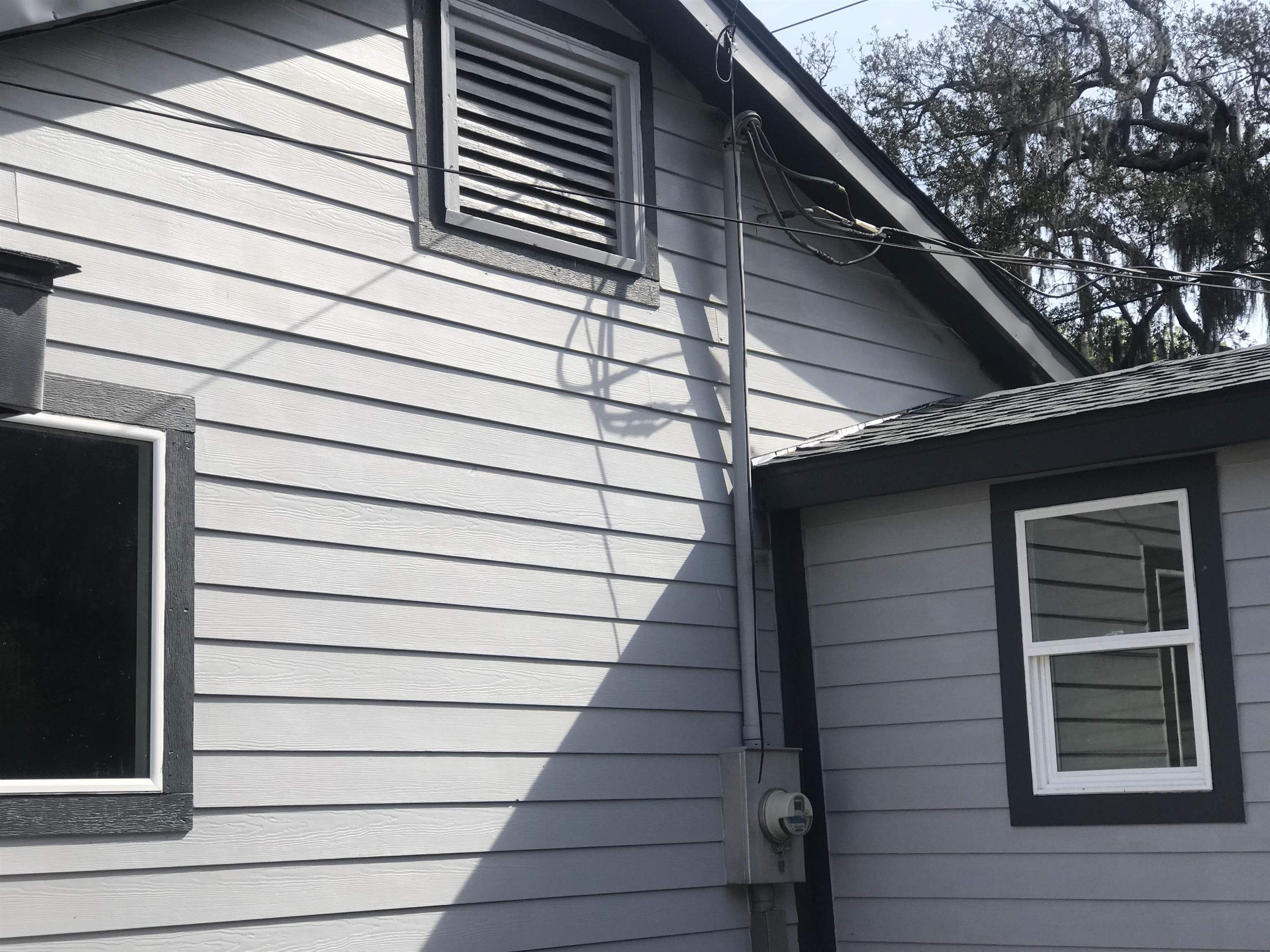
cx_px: 635
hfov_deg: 33.8
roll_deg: +1.4
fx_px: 2091
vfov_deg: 25.7
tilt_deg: +9.3
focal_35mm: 57
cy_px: 476
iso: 20
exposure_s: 1/748
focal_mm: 6.6
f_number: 2.8
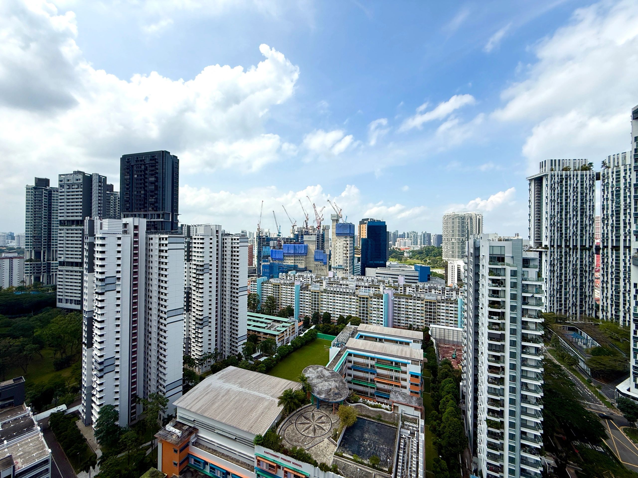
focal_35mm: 14
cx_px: 319
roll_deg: -0.6
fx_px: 258
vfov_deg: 85.7
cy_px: 239
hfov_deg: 102.1
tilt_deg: +0.4
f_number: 2.2
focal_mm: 2.22
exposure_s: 1/3663
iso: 50
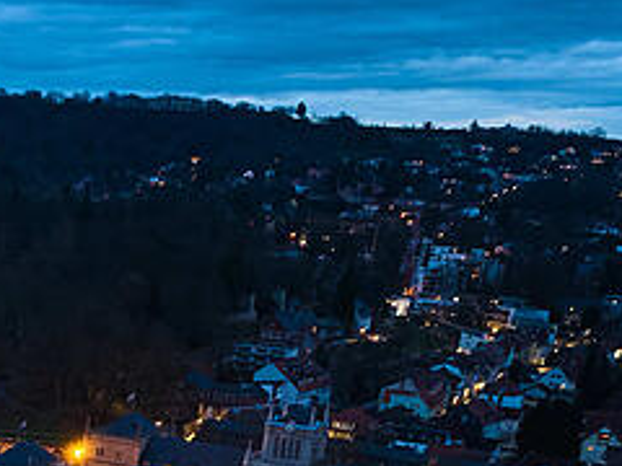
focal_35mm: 80
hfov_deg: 20.6
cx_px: -327
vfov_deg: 16.5
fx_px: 1437
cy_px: 730
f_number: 2.8
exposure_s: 1/10
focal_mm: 12.29
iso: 610
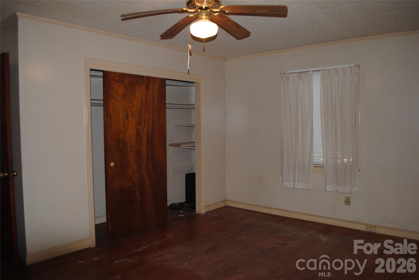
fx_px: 315
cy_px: 140
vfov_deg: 48.0
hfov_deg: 67.3
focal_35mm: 27
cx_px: 210
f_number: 3.5
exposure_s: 1/60
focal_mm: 18
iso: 200
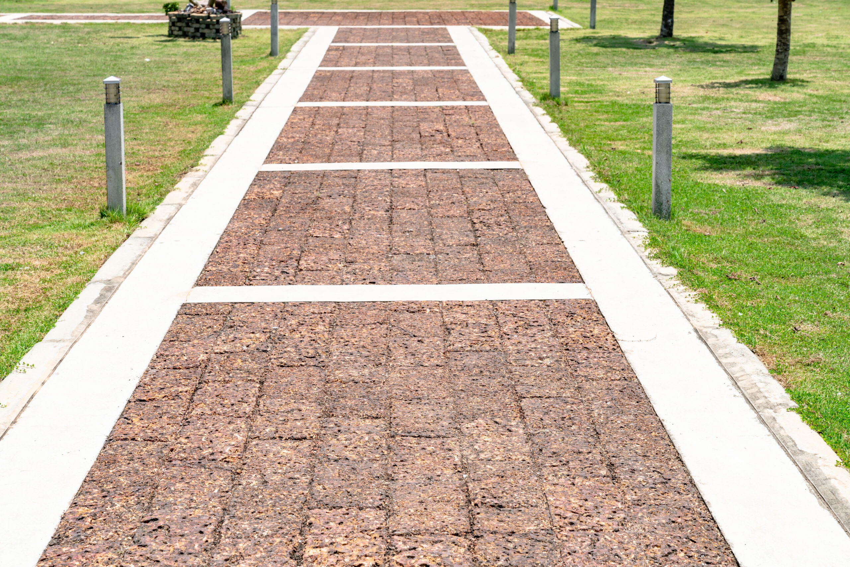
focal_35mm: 70
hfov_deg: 28.8
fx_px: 1653
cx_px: 425
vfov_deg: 19.5
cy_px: 284
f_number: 10
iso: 100
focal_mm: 70
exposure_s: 1/125
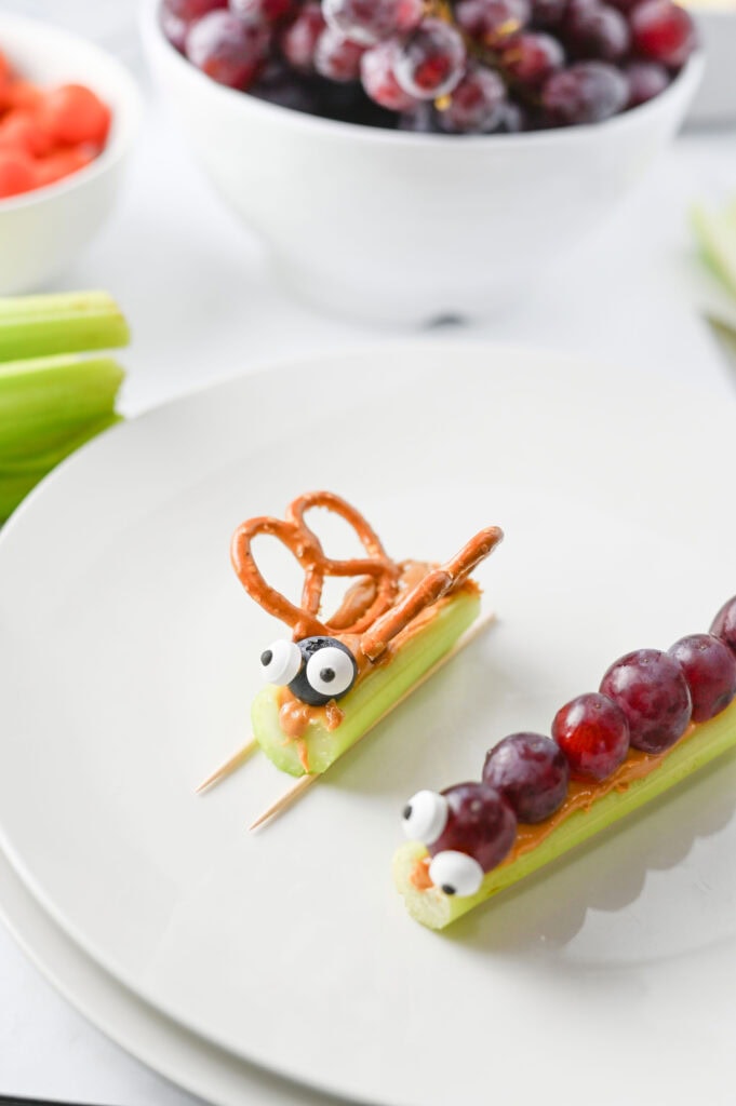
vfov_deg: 39.6
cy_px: 553
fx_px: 1536
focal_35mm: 50
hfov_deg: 26.9
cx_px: 368
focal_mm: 50
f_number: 4
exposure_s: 1/100
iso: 320
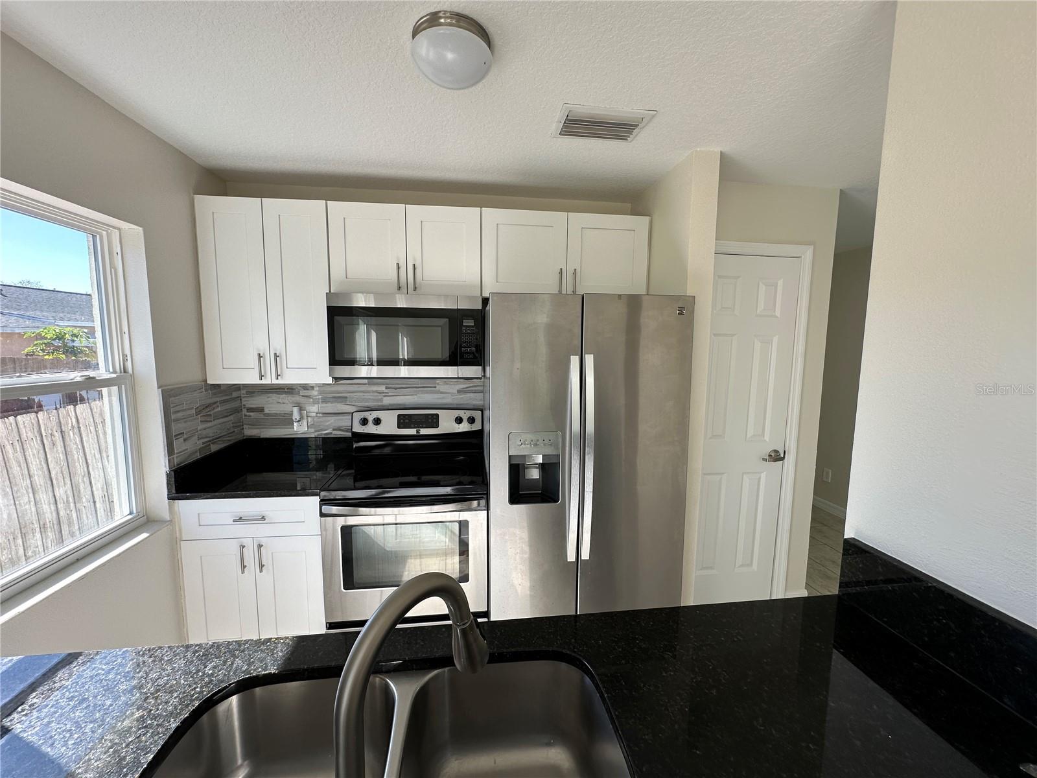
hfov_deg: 102.1
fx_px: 419
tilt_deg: -5.8
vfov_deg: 85.7
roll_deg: -0.3
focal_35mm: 14
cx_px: 518
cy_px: 389
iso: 40
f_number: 2.2
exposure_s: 1/182
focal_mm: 2.22
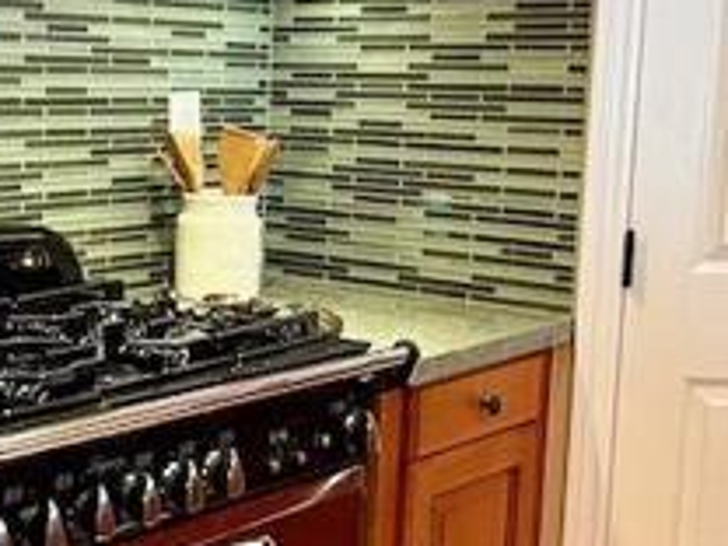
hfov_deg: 27.4
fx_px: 1451
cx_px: 116
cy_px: 270
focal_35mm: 69
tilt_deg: -8.1
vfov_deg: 21.3
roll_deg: -0.6
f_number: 2.2
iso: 250
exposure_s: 1/60
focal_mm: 2.22
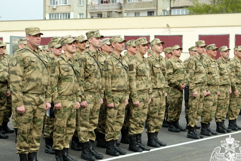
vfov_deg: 16.7
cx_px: 113
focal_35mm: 82
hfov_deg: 24.8
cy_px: 85
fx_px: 549
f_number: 5
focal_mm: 46.3
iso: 1250
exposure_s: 1/2400
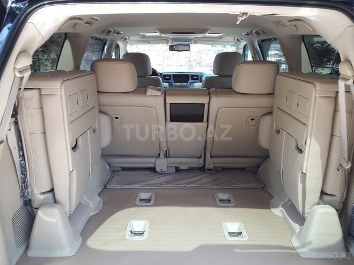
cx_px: 177
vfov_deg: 49.7
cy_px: 132
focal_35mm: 28
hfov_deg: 63.4
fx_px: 286
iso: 64
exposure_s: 1/100
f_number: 1.9
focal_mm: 3.7
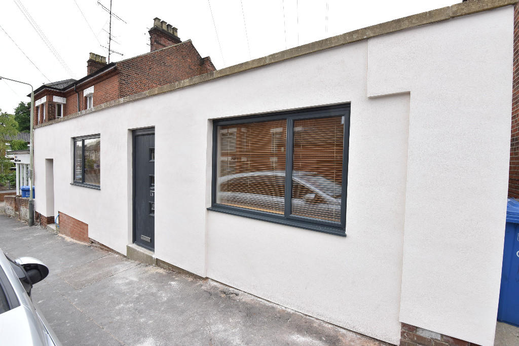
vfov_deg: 73.8
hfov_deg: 96.7
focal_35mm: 16
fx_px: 231
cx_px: 260
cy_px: 173
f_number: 10
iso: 800
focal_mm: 16
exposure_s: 1/400
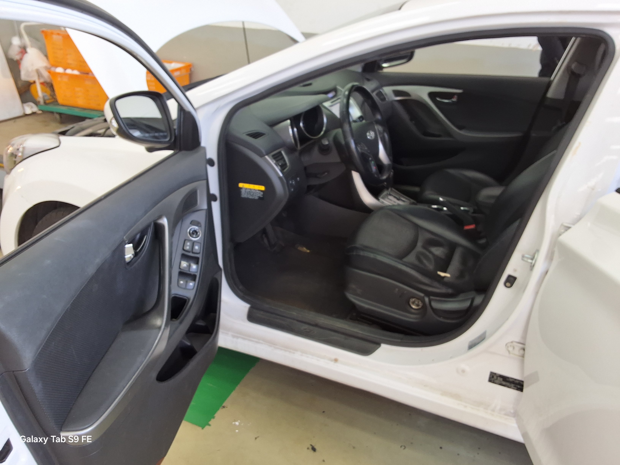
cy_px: 232
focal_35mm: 28
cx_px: 310
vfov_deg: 49.7
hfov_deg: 63.4
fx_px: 502
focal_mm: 2.91
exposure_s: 1/120
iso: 50
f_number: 1.9
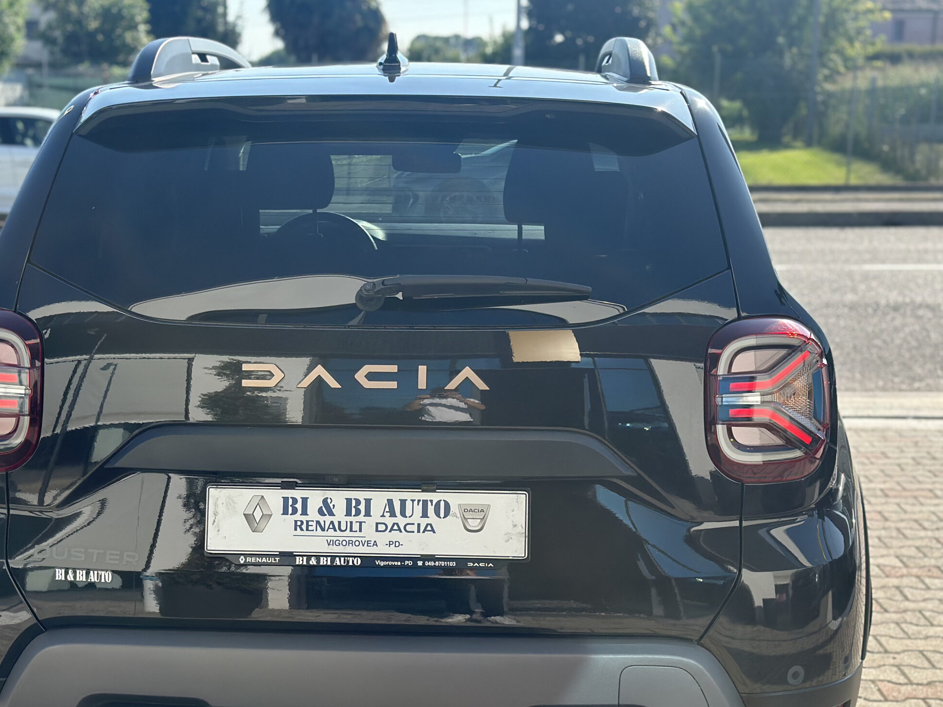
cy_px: 445
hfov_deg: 30.7
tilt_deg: -11.5
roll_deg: -0.4
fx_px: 1716
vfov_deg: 23.2
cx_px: 400
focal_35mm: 63
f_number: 1.78
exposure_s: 1/2597
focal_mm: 6.86
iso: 100
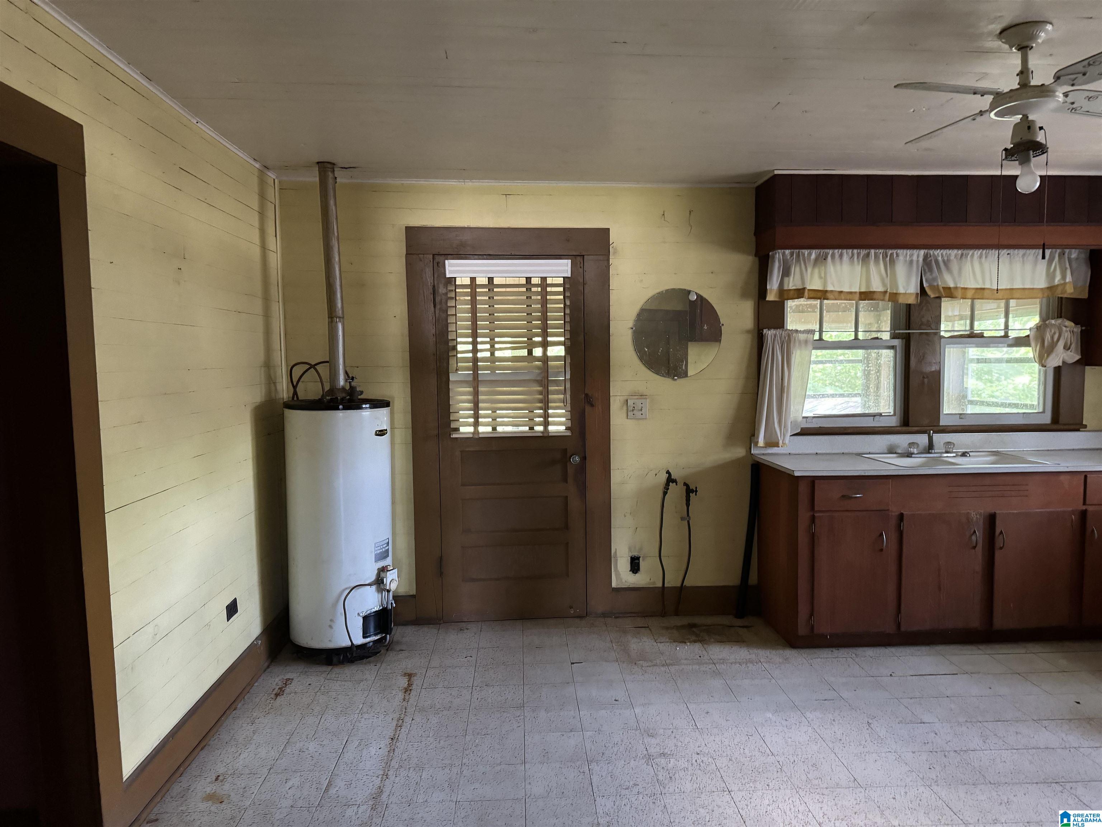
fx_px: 764
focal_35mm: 24
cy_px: 414
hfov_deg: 71.6
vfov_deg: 56.8
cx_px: 551
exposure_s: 1/39
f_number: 1.78
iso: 1000
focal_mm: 6.76
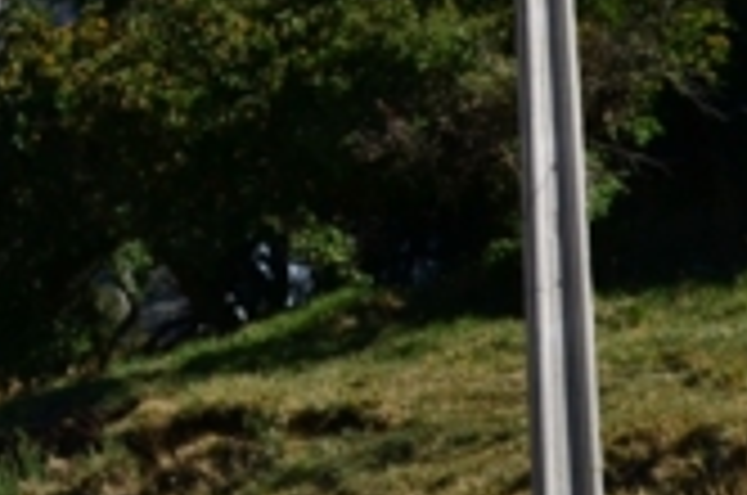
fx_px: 6606
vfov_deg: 4.3
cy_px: -232
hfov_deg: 6.3
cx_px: -792
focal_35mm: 319
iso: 200
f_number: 10
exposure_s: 1/800
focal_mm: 44
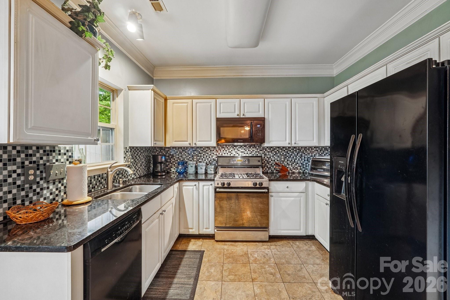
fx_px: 187
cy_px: 150
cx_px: 225
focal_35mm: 15
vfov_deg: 77.3
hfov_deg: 100.4
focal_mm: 10
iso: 400
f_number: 8
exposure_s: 1
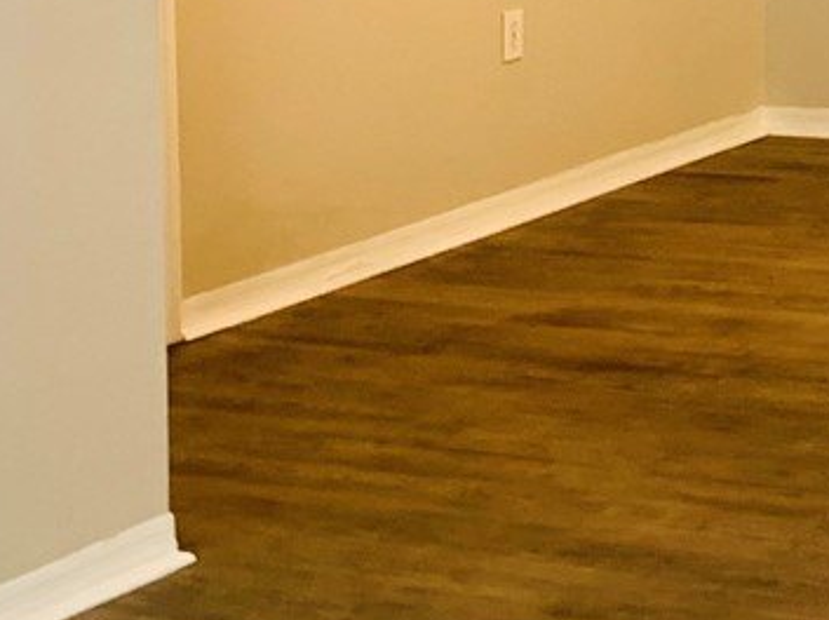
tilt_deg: -5.2
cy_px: -242
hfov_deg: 15.3
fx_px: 2823
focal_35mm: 118
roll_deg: +0.9
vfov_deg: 12.1
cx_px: 1294
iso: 160
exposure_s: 1/60
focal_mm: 4.25
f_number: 1.8
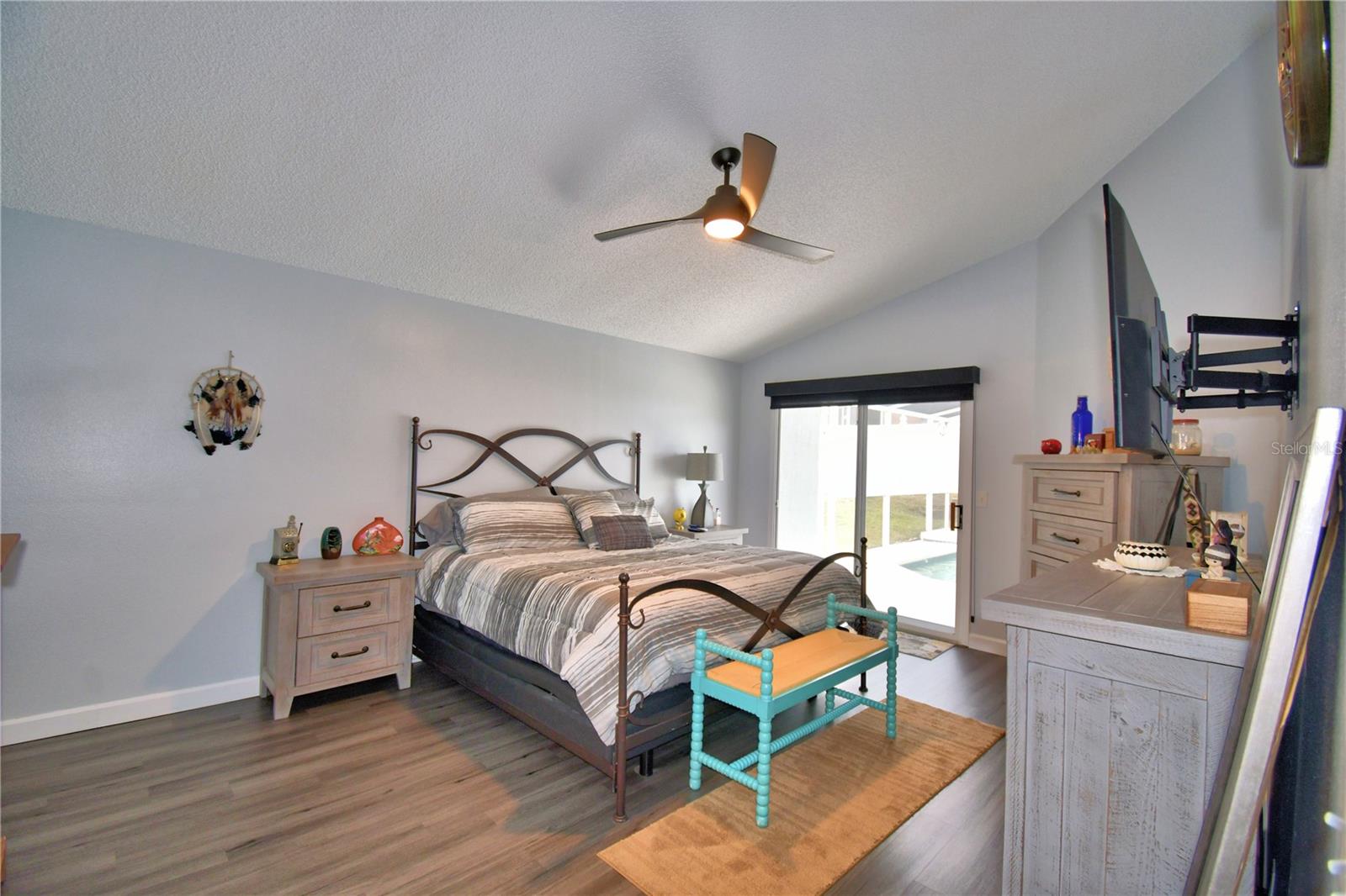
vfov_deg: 77.3
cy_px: 448
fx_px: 561
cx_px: 673
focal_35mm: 15
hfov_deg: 100.4
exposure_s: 1/30
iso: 250
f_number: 4.5
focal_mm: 10
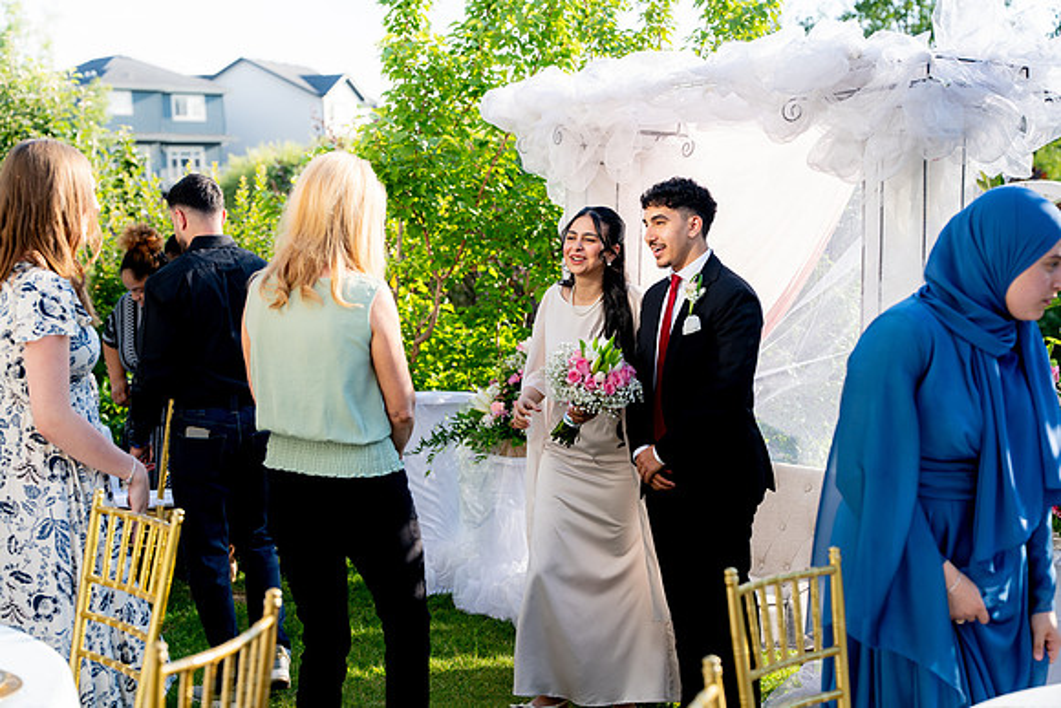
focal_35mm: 59
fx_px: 1739
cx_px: 530
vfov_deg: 23.0
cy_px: 354
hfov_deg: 33.9
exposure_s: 1/640
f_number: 3.5
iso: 200
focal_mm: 59
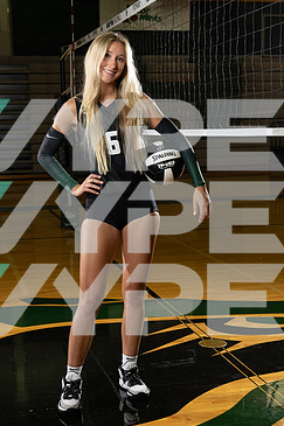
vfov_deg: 34.5
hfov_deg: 23.3
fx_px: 687
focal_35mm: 58
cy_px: 218
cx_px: 115
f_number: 5.6
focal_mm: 47
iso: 800
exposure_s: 1/250
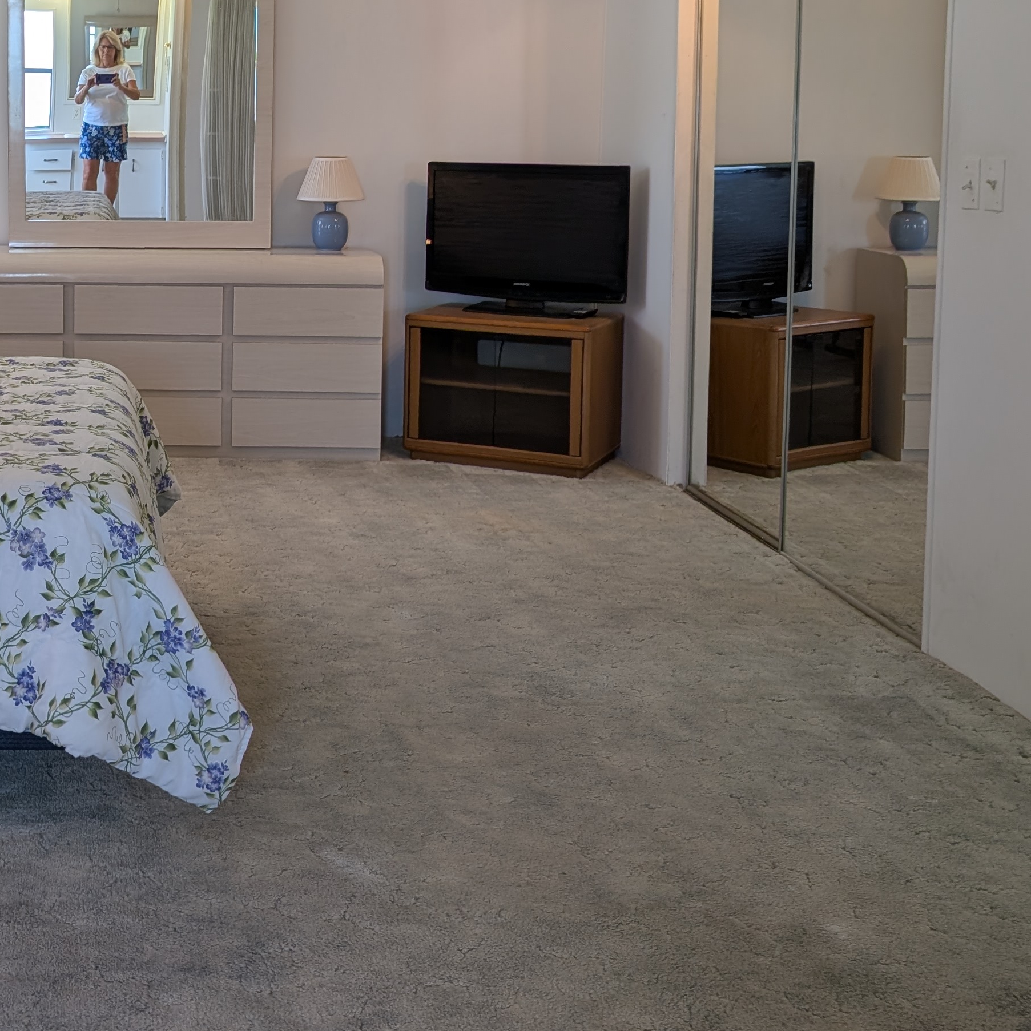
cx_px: 113
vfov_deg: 34.6
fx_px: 1617
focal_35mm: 48
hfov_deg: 33.6
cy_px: 251
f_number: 1.68
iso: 26
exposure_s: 1/60
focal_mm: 6.9
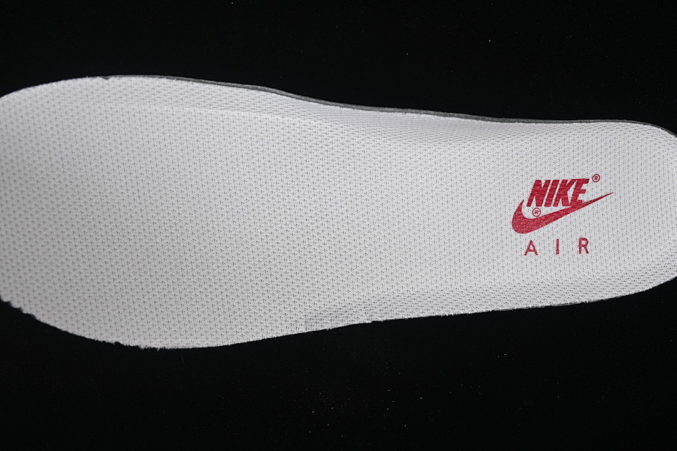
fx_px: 1410
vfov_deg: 18.2
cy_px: 226
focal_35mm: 75
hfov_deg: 27.0
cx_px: 338
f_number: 7.1
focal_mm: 50
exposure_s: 1/80
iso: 160
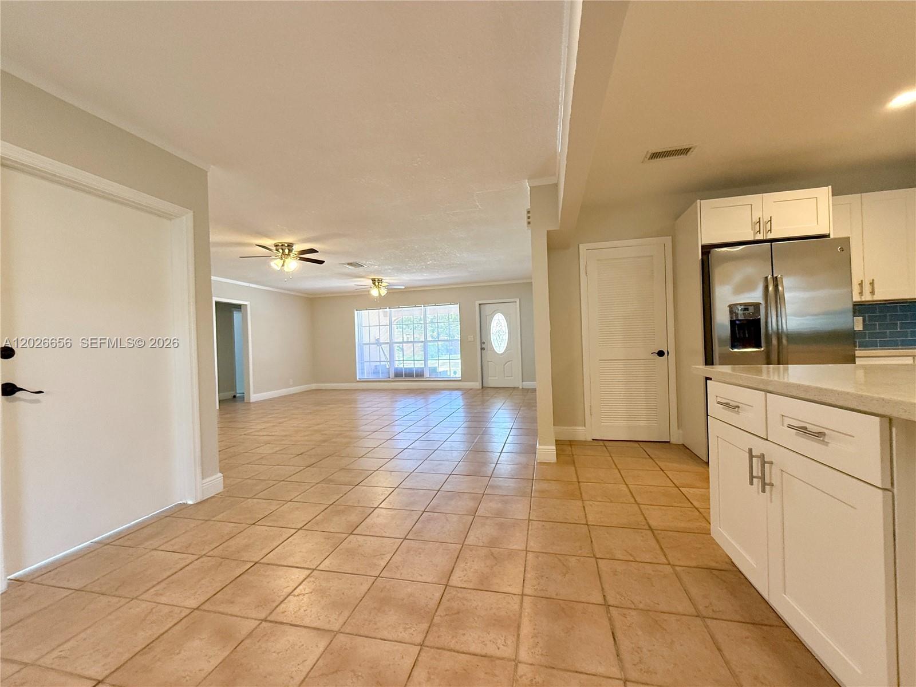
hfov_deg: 102.1
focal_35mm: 14
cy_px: 344
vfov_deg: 85.7
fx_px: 370
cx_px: 458
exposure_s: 1/120
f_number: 2.2
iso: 200
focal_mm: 2.22
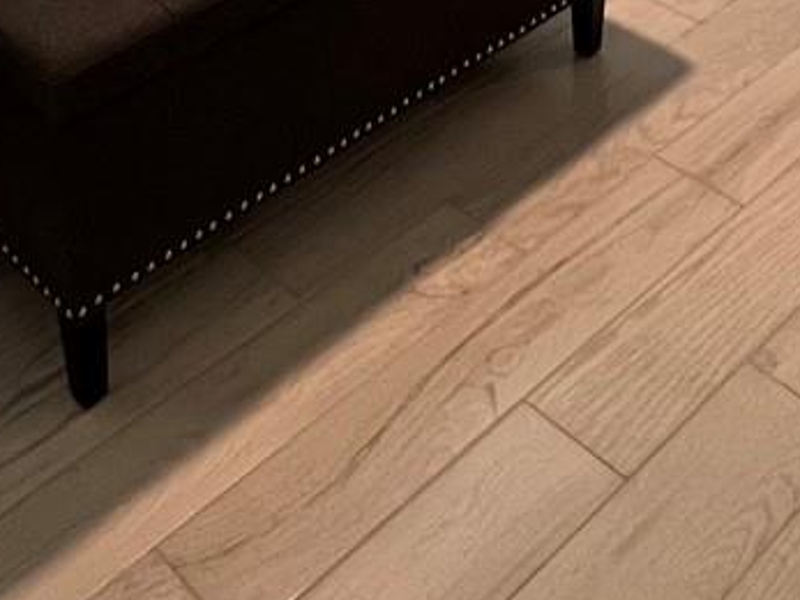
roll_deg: +1.3
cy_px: -614
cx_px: 297
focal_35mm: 60
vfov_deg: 17.3
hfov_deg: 32.0
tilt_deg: -8.8
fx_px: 1386
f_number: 1.8
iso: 200
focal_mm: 1.57
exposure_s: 1/60
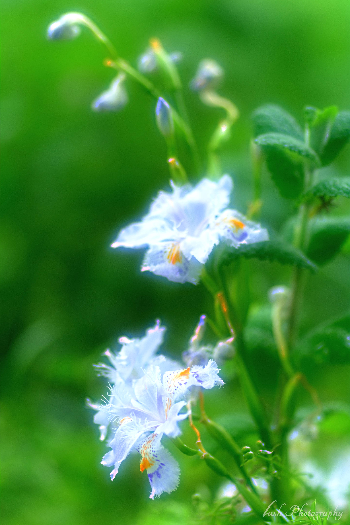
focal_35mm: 135
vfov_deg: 15.2
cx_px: 175
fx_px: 1969
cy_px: 262
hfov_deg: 10.2
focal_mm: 90
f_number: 2.8
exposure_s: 1/125
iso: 250
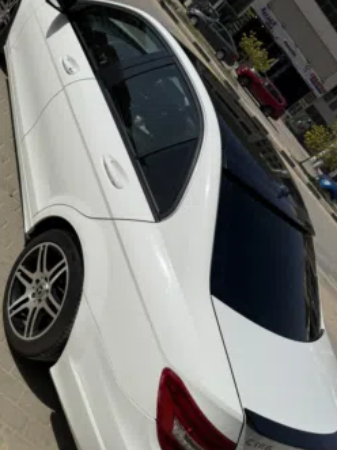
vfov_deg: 61.7
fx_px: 377
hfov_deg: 48.0
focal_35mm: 29
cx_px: 143
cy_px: 223
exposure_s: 1/14286
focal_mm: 6.76
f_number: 1.78
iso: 64
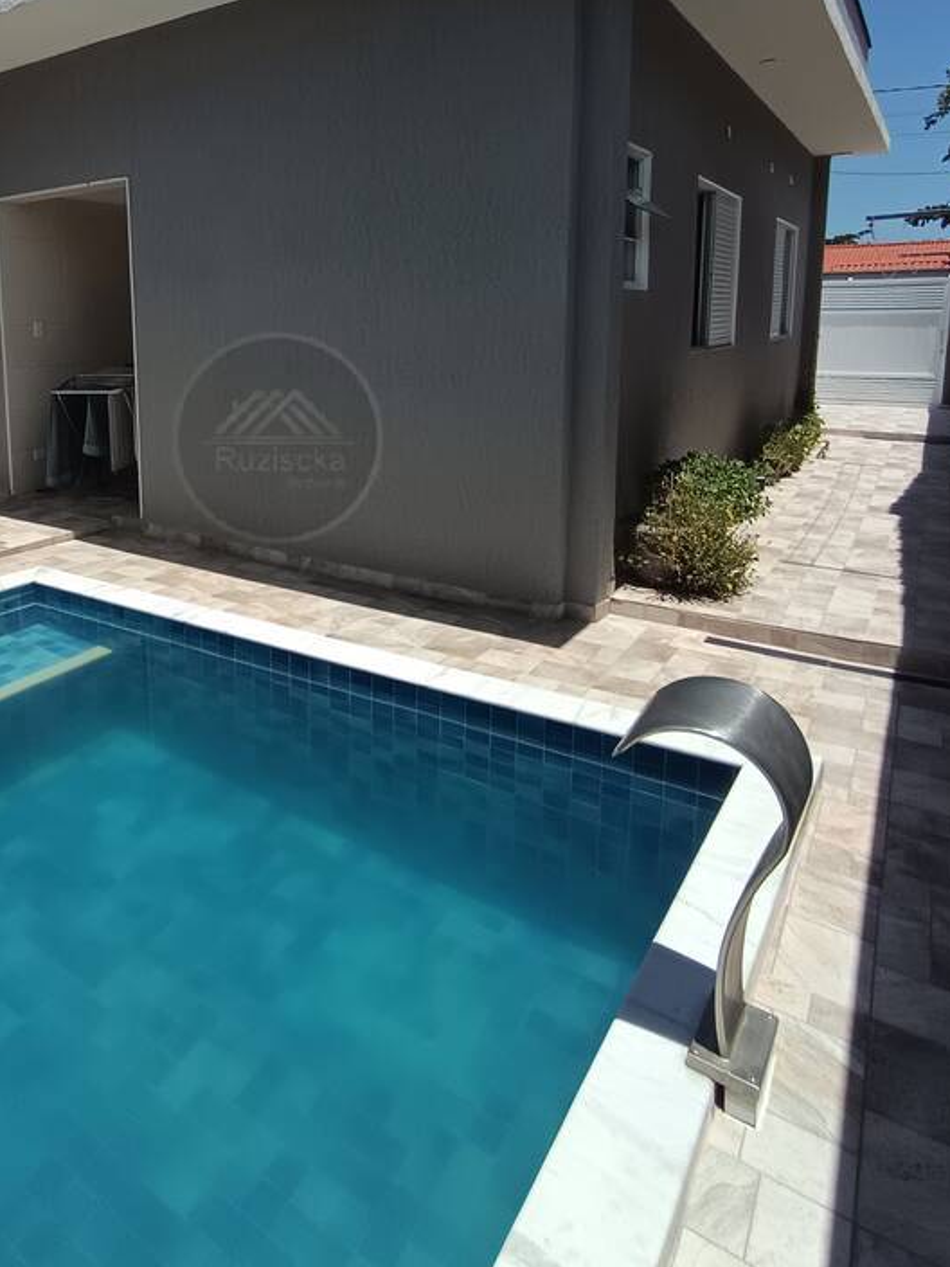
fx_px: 842
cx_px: 293
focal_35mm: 23
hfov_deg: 57.2
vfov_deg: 72.1
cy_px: 439
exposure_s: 1/2198
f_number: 2.2
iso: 60
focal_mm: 1.65
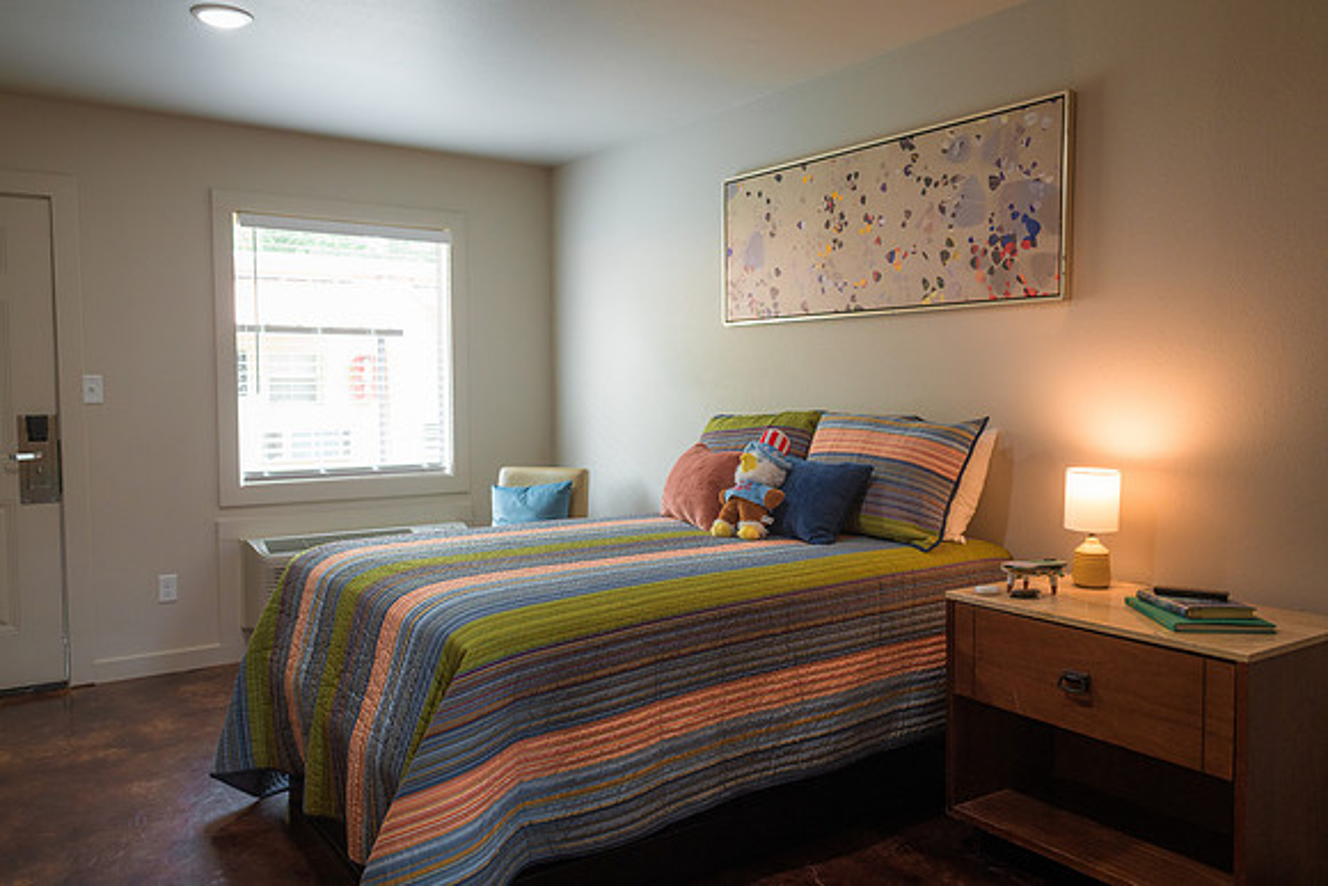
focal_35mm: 28
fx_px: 1033
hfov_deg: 65.5
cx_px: 664
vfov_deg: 46.4
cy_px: 443
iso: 1000
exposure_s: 1/50
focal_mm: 28
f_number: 8
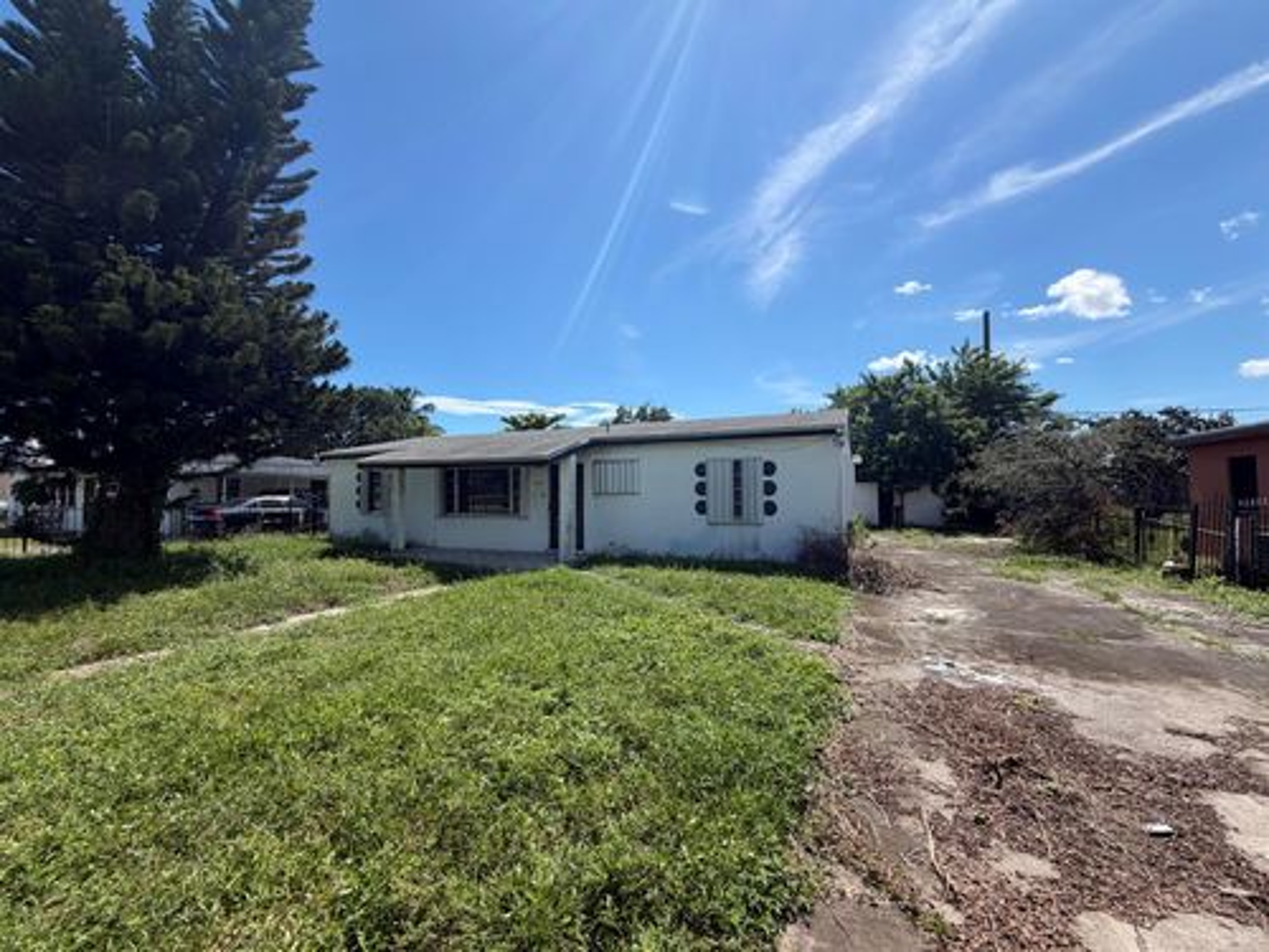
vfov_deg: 85.7
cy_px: 476
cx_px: 634
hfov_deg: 102.1
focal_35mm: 14
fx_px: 513
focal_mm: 2.22
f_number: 2.2
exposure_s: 1/901
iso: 20
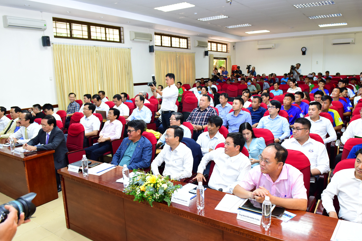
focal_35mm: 27
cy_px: 120
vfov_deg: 47.9
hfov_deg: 67.3
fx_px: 271
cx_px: 194
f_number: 4
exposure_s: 1/60
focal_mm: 24
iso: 1600
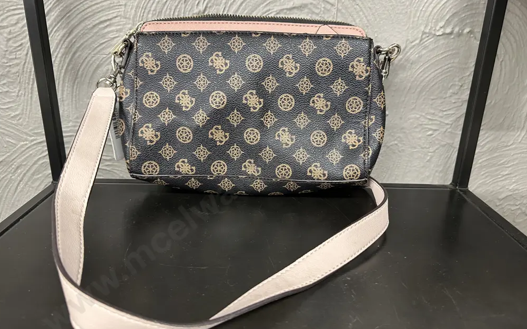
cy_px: 167
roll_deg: +0.1
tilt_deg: -19.6
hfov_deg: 70.4
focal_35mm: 26
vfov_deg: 47.6
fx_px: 373
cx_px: 262
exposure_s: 1/50
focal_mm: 6.86
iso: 250
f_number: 1.78
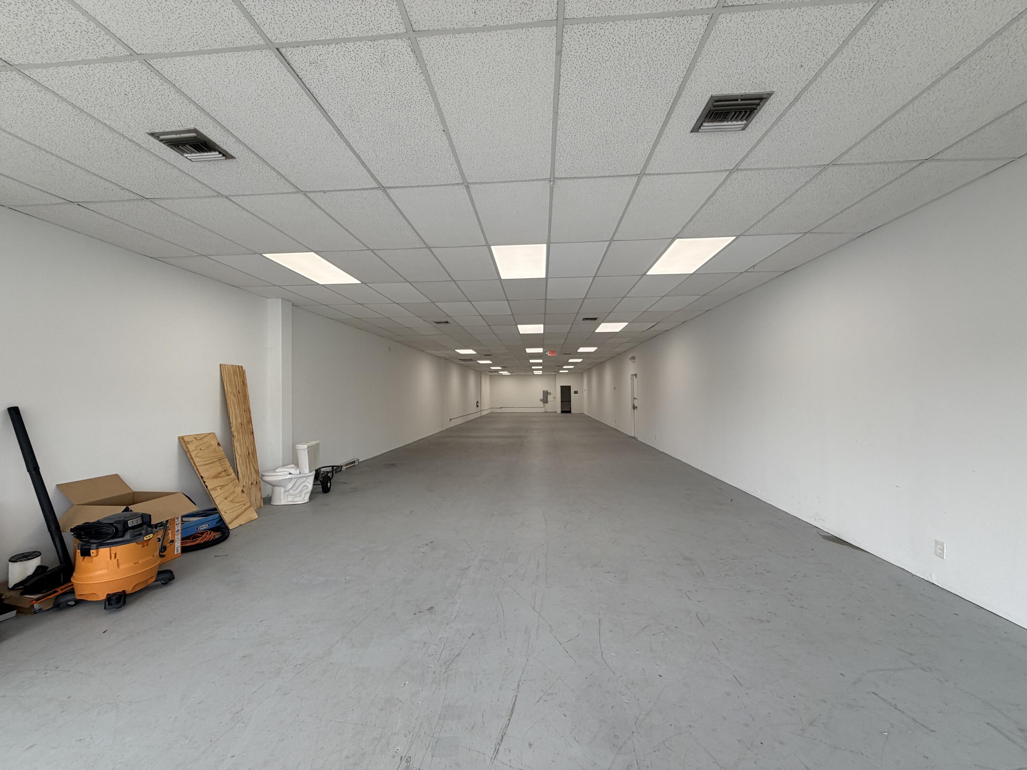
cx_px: 514
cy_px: 385
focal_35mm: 14
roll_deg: +1.3
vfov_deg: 85.7
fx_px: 415
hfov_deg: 102.1
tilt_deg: +0.9
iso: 64
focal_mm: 2.22
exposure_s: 1/120
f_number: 2.2
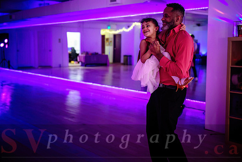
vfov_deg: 32.1
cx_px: 133
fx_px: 280
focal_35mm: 42
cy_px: 73
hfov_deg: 46.6
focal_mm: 38
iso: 2000
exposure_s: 1/200
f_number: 2
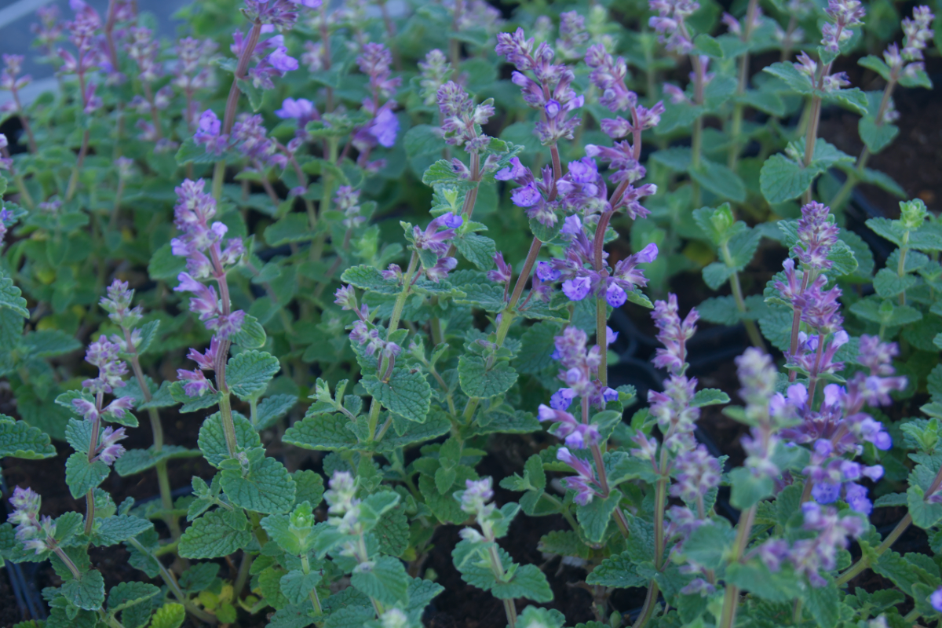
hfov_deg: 24.6
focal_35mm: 82
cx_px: 471
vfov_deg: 16.6
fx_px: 2159
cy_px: 314
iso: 250
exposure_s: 1/100
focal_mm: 55
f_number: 5.6
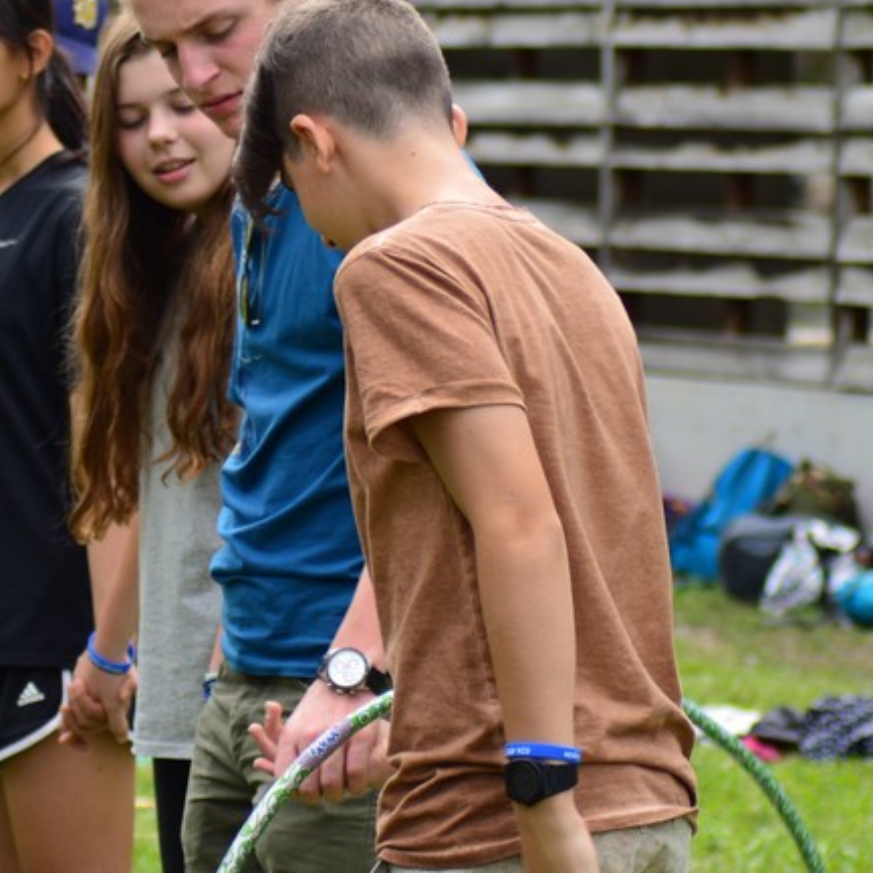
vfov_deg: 8.3
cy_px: 269
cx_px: 310
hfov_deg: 8.3
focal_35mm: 211
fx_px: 6020
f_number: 4
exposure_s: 1/250
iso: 100
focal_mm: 70
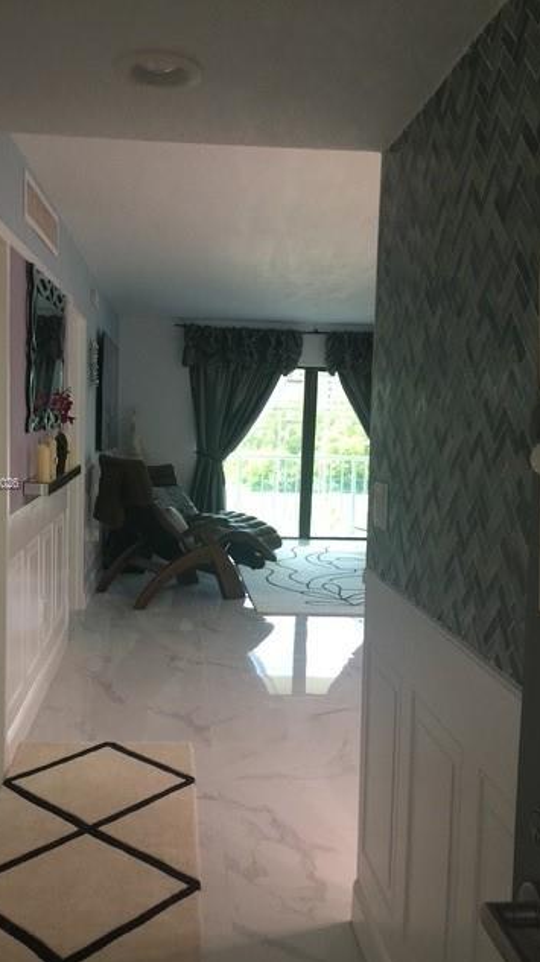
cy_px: 484
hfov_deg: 36.6
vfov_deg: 61.0
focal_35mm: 32
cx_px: 233
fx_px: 815
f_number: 2.2
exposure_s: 1/15
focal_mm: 4.15
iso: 50
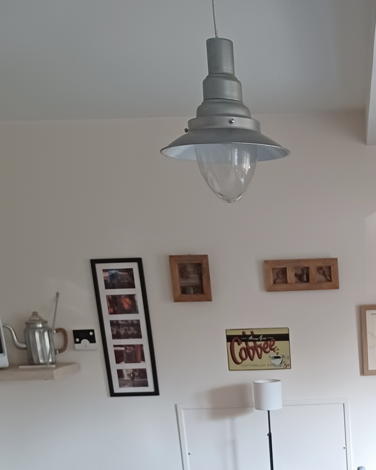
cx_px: 371
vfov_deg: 32.1
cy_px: 489
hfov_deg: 27.1
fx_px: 737
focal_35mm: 53
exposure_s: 1/33.3
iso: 400
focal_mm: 4.6
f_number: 1.8
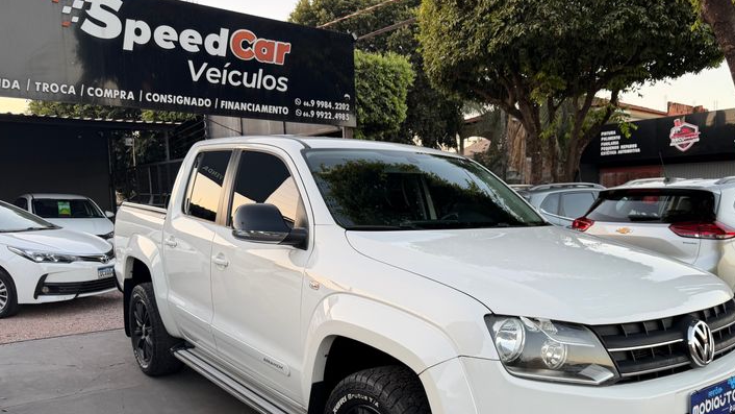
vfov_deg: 38.3
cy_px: 289
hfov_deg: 64.2
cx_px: 397
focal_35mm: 30
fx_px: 585
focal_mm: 6.76
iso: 64
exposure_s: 1/174
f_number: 1.78
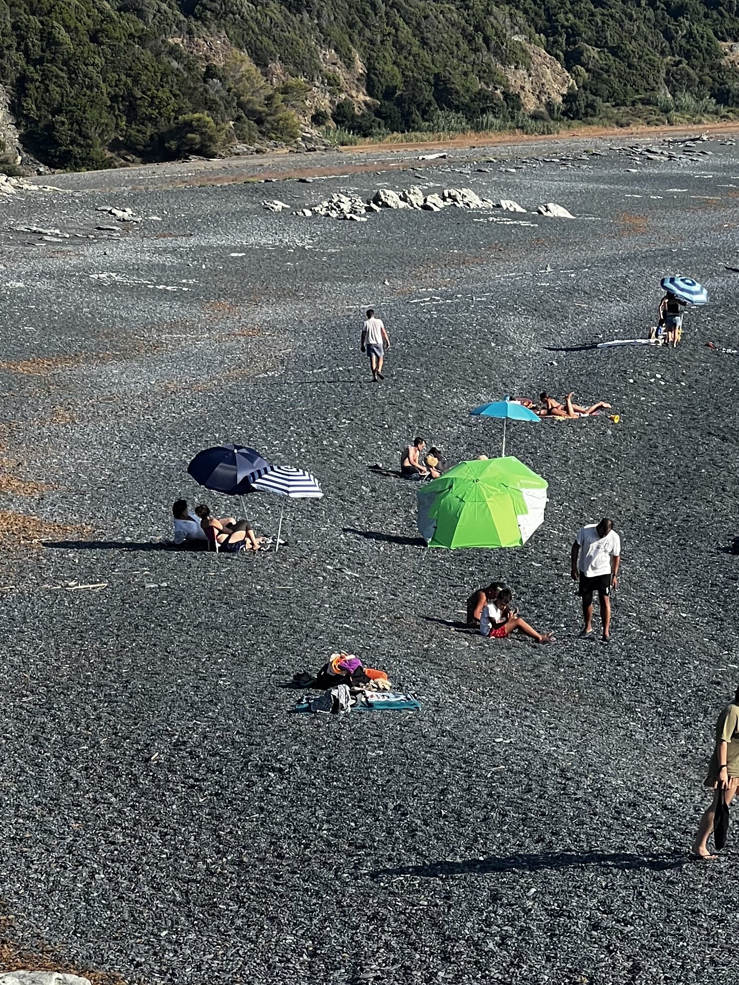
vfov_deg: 13.1
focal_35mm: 151
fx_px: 4298
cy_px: 632
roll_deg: +3.5
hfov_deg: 9.8
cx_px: 365
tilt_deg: -6.2
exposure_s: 1/518
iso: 32
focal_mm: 9
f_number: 2.8
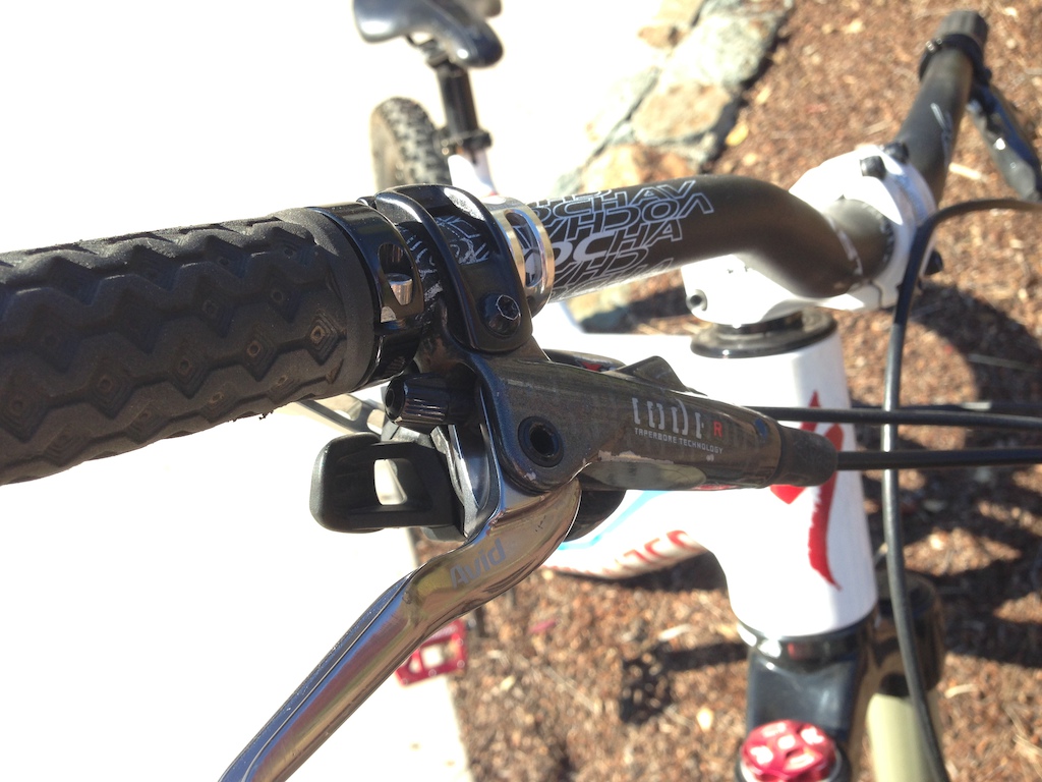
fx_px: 993
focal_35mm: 33
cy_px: 391
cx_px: 521
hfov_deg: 55.4
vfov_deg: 42.9
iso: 50
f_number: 2.4
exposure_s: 1/359
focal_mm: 4.12
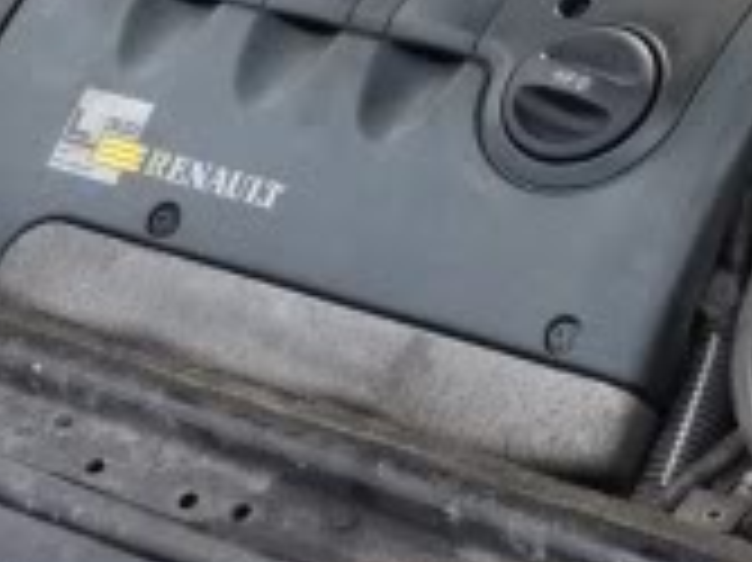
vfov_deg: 11.0
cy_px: 126
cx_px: 788
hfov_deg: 14.4
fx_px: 2909
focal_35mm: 134
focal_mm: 4.3
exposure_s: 1/197
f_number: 2.4
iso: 64
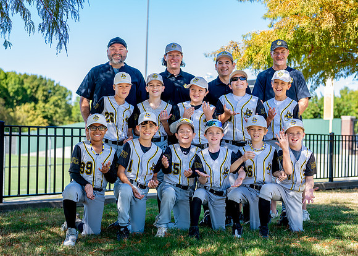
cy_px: 136
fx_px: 610
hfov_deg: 32.7
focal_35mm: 60
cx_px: 187
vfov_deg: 23.7
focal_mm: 50
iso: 100
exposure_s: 1/500
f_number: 2.2
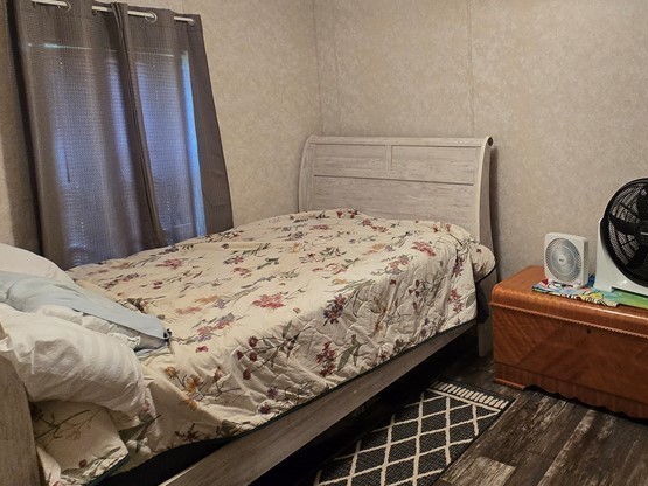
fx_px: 449
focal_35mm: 24
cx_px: 541
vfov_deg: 55.8
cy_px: 168
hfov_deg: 63.7
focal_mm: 2.2
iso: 320
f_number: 2.2
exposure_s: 1/60
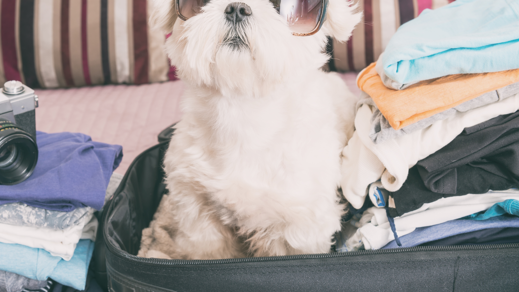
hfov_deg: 36.0
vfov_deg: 20.7
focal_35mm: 58
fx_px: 798
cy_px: 96
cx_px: 235
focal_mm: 42
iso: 160
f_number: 8
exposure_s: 1/125
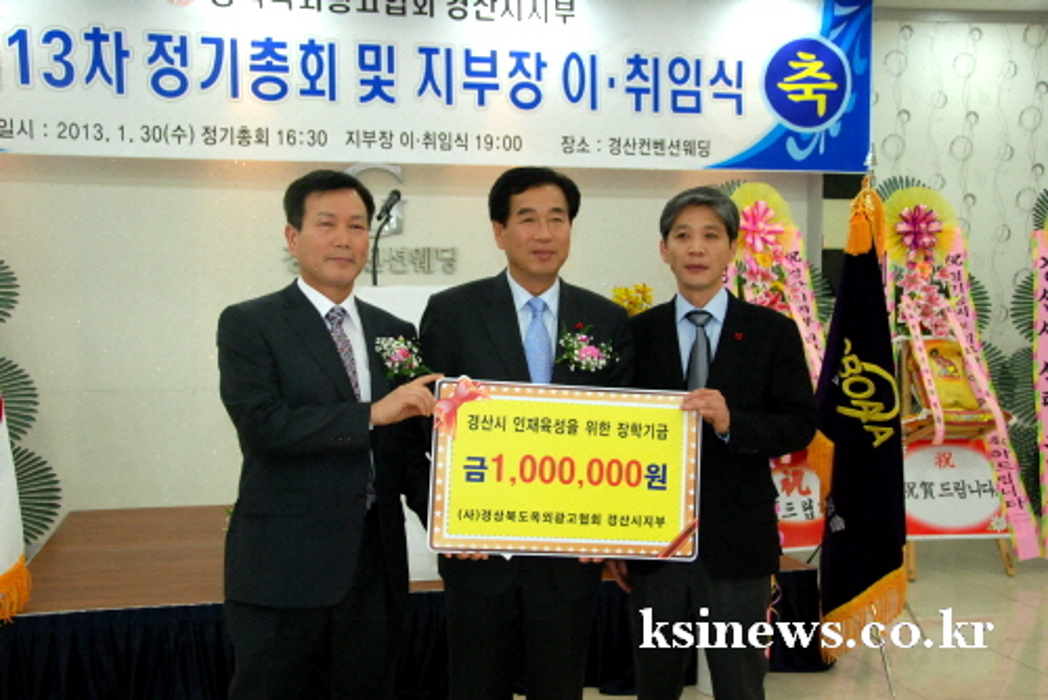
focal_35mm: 40
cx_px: 524
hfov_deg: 47.9
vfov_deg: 33.1
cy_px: 350
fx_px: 1180
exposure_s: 1/60
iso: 1000
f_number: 5
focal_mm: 27
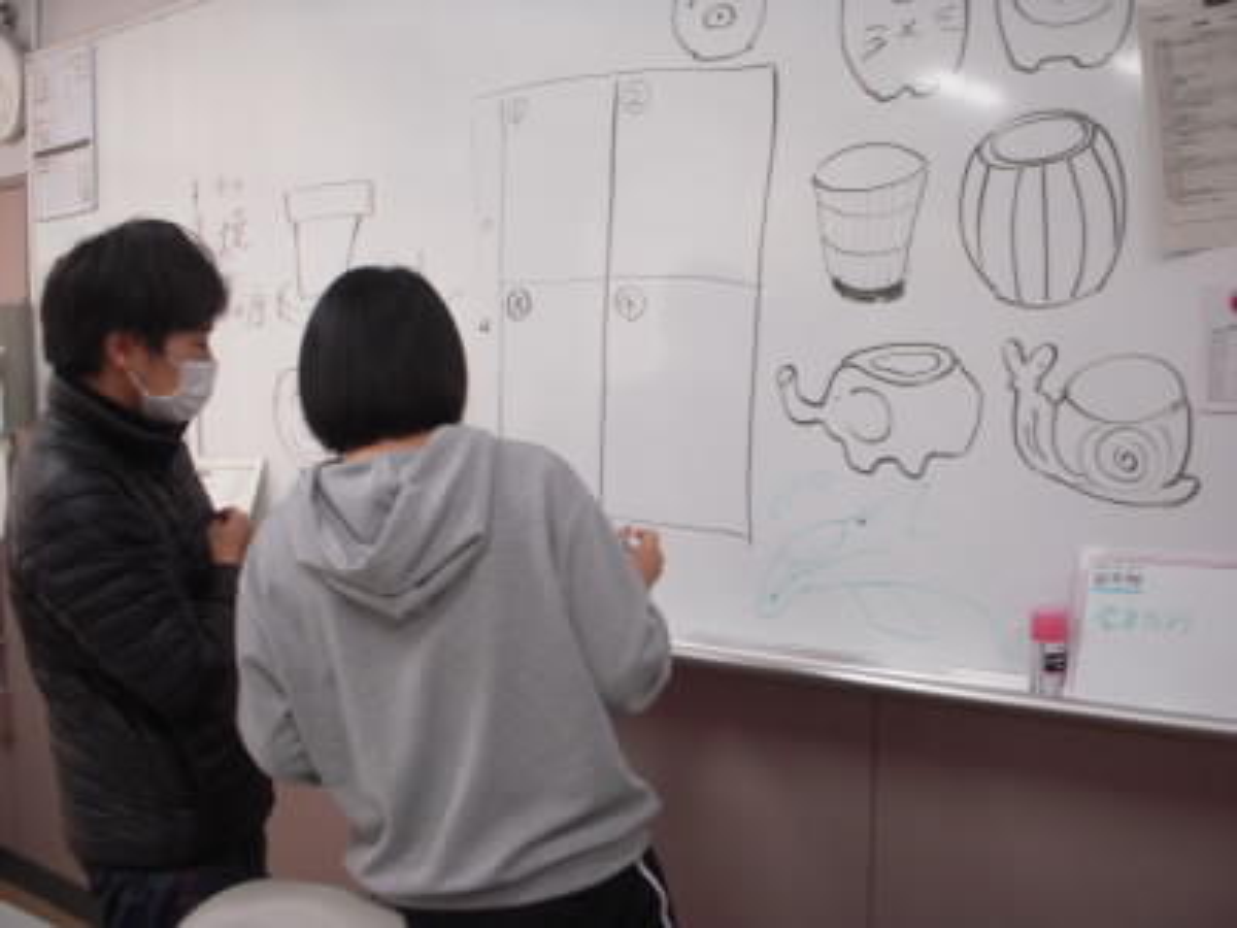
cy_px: 464
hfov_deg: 49.0
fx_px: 1358
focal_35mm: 38
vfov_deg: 37.7
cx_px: 618
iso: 200
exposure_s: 1/30
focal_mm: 6.3
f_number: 3.3
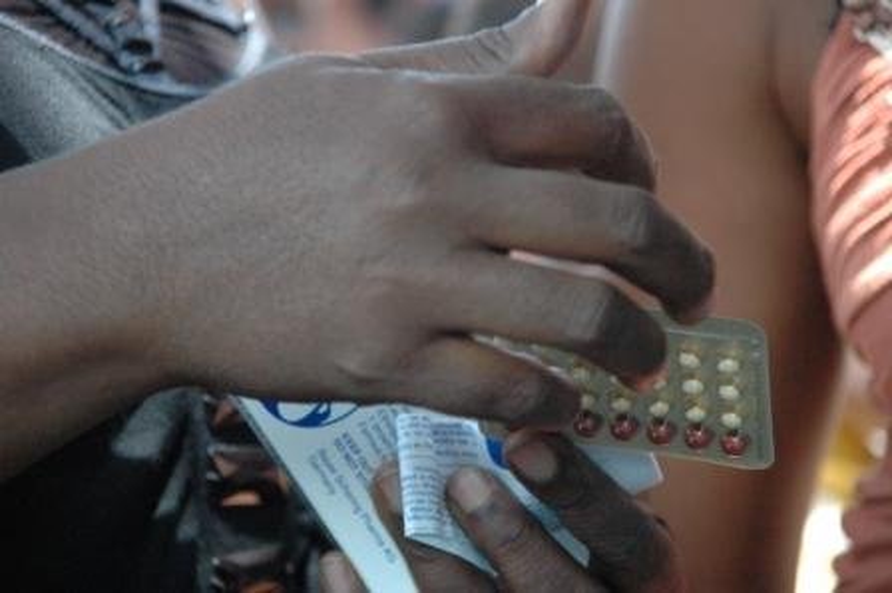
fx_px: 4642
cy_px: 296
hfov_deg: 11.0
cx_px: 446
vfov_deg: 7.3
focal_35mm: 188
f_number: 5.6
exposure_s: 1/250
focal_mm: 125
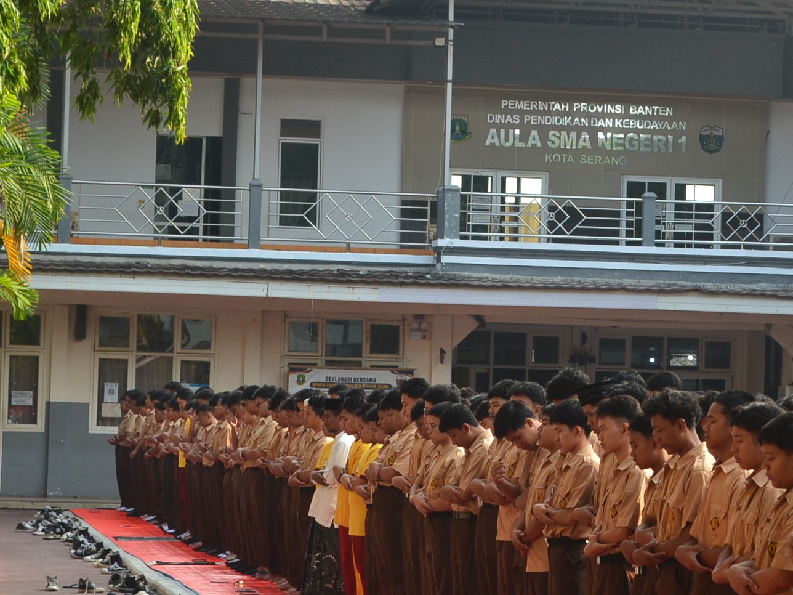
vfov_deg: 10.5
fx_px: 3250
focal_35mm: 142
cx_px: 622
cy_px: 315
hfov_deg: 13.8
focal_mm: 55
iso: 400
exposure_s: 1/125
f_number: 9
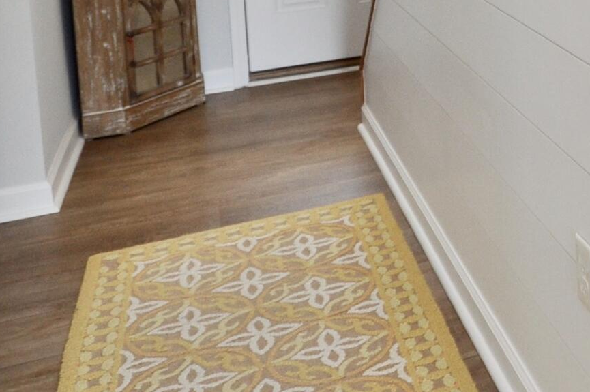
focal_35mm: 52
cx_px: 688
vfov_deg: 23.4
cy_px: -95
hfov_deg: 32.4
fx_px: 851
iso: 400
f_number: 4.5
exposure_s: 1/80
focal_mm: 10
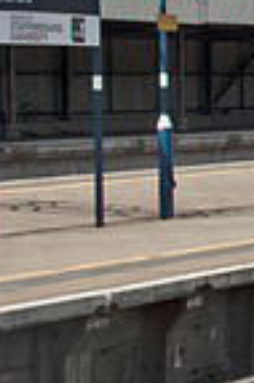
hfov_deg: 7.9
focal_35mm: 152
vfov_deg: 13.2
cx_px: 727
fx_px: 1613
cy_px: -79
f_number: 10
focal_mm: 25
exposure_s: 1/320
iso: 200
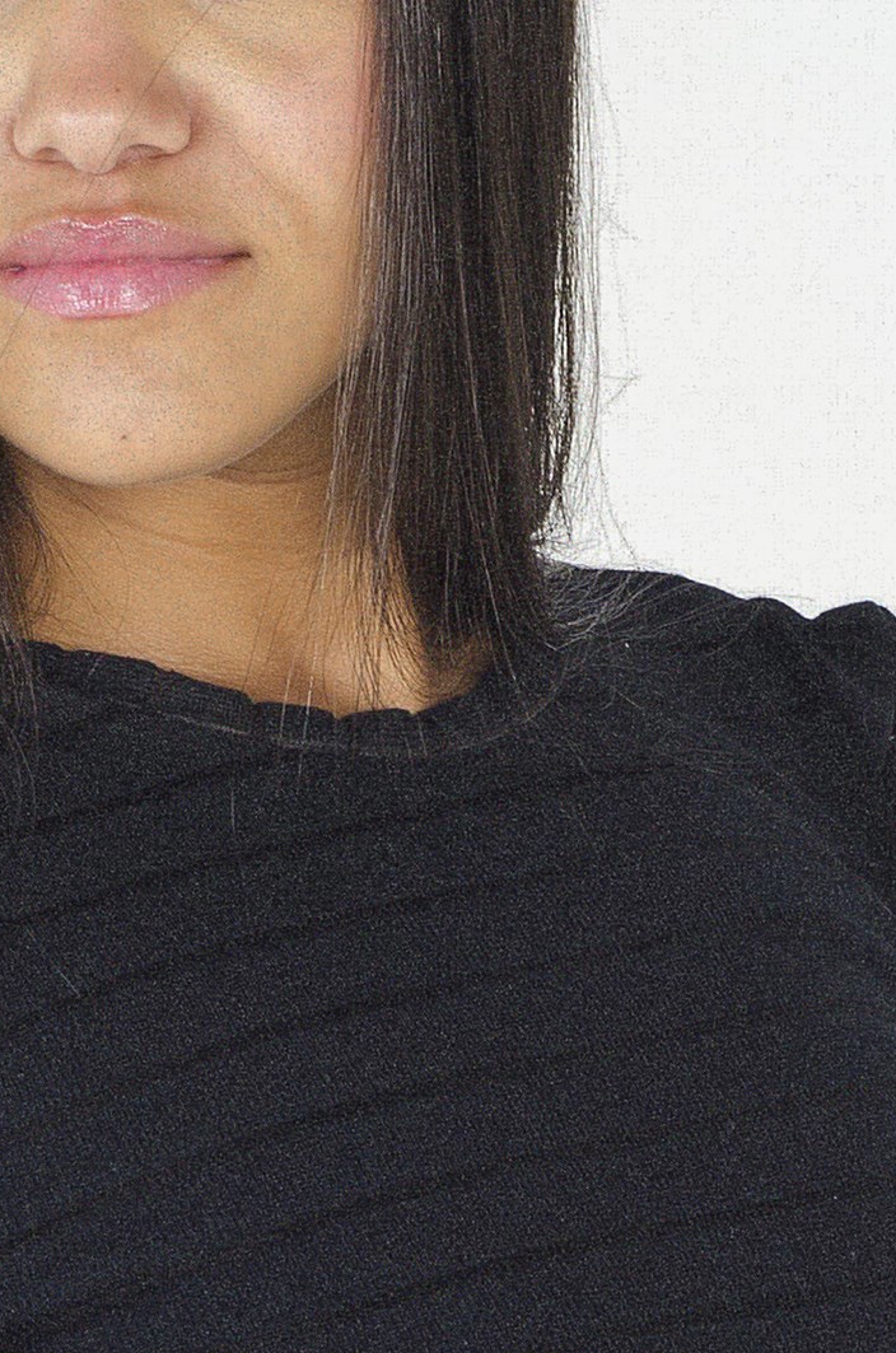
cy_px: 453
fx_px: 4763
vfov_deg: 16.1
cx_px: 238
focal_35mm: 127
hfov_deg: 10.7
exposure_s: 1/125
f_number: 7.1
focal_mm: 50
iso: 200
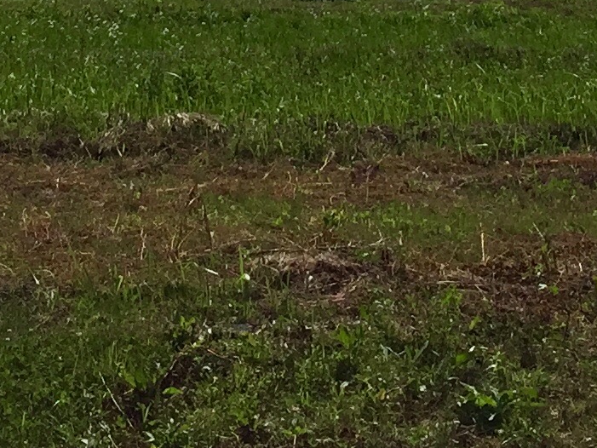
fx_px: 2329
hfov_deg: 14.6
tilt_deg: +12.6
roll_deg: -2.0
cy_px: -527
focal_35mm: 135
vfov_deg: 10.0
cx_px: 252
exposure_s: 1/6623
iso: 32
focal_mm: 4.15
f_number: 2.2
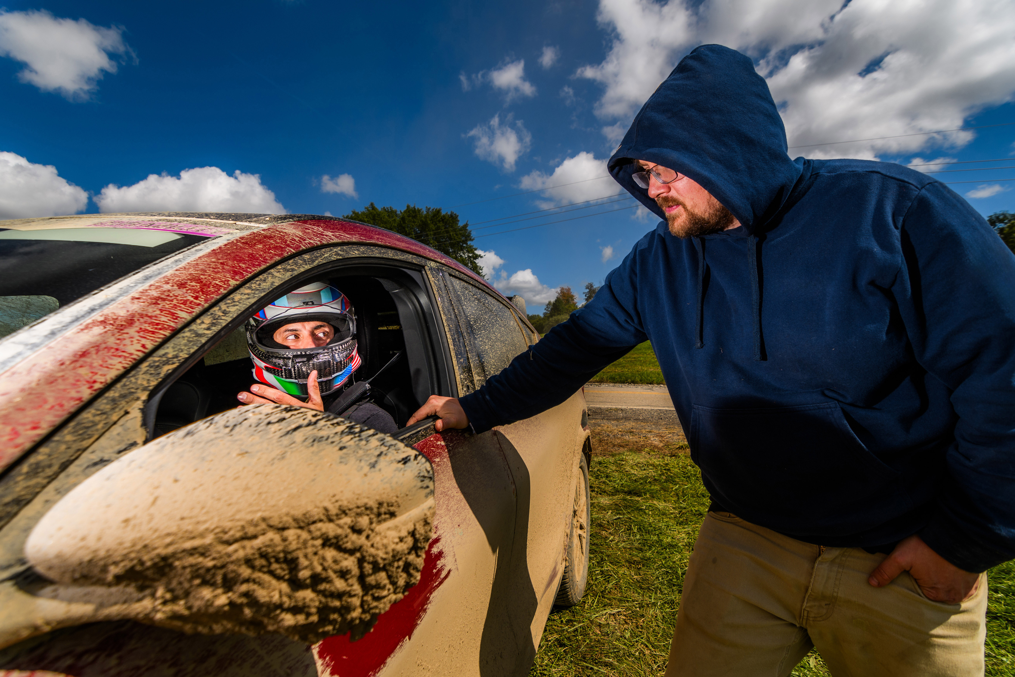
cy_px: 338
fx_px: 465
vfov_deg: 72.1
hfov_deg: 95.0
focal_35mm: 16
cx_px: 508
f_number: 4
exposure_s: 1/640
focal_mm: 11
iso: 100
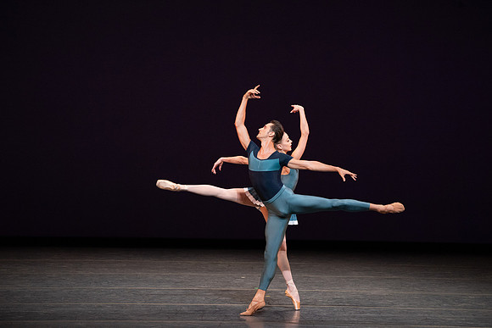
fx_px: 3773
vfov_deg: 5.0
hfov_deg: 7.5
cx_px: 246
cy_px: 164
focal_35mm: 276
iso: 5000
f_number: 8
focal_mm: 276
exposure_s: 1/400
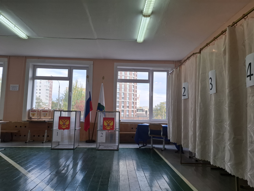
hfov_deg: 73.9
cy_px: 96
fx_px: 169
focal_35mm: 23
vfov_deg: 58.9
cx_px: 127
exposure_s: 1/186
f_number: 1.8
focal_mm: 5.54
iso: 50
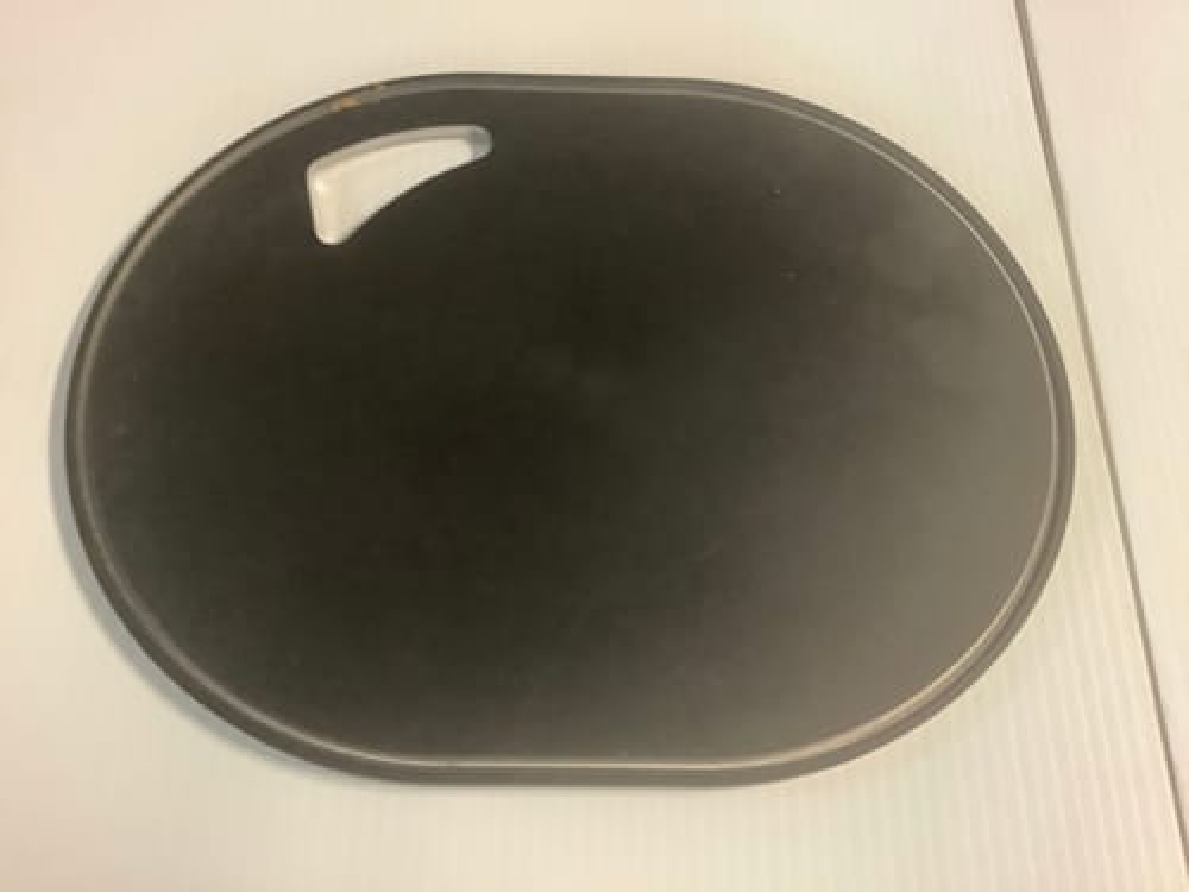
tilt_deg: -66.0
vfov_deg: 45.4
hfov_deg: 58.4
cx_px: 594
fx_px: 1065
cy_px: 446
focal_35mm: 31
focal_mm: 3.3
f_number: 2.4
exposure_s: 1/25
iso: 500
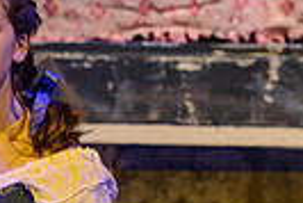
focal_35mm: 760
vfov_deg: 1.8
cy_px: 384
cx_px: 34
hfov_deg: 2.7
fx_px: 6404
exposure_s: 1/80
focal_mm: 165
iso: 1000
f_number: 2.8
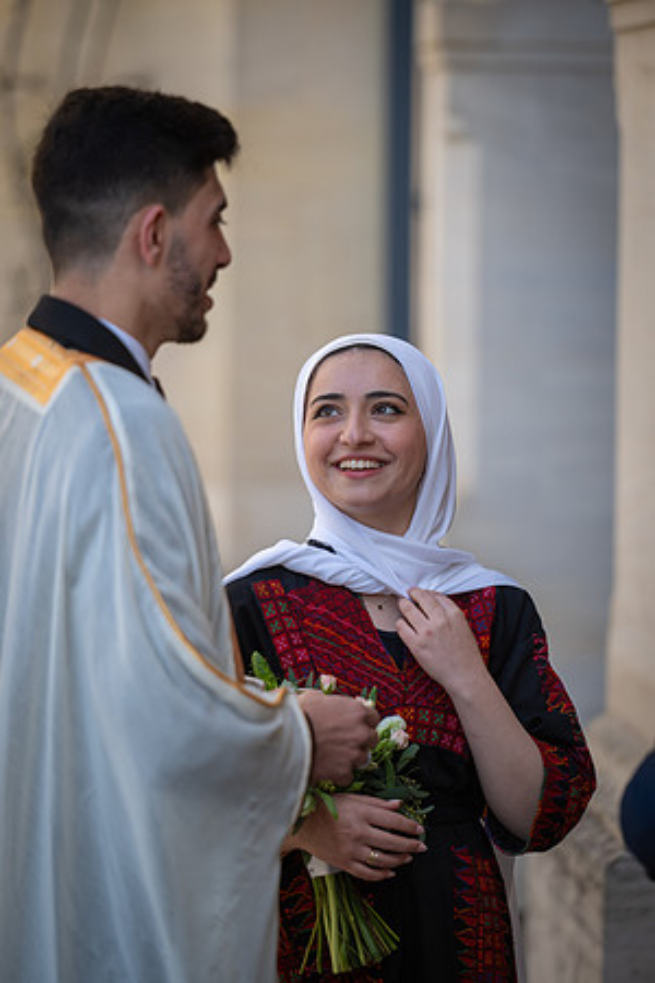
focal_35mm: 185
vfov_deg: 11.1
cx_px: 328
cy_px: 492
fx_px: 5049
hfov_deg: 7.4
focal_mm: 185
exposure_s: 1/800
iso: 100
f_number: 2.8
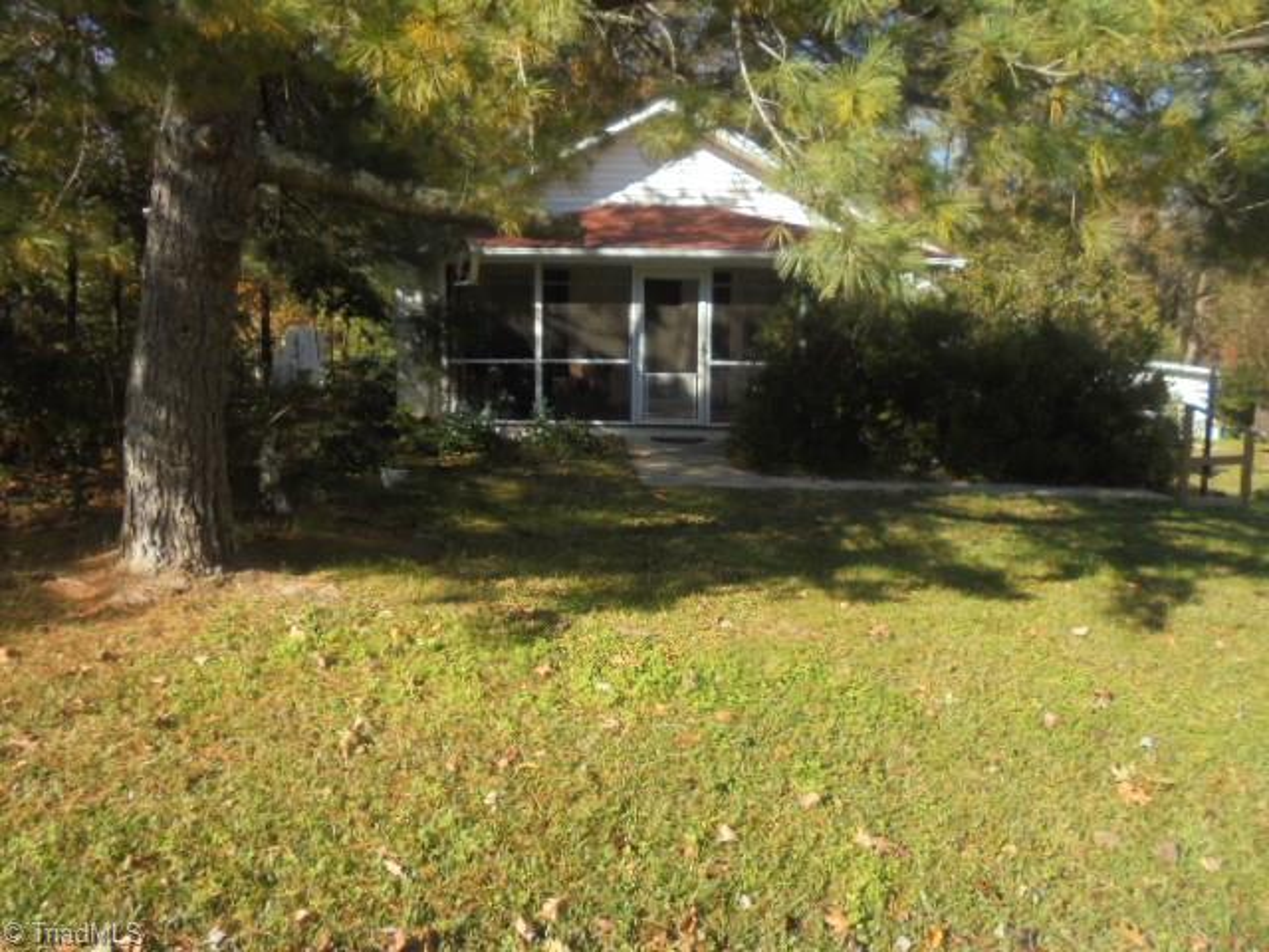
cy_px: 476
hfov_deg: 67.3
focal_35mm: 26
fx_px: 953
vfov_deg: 53.1
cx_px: 634
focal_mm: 4.6
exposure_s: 1/400
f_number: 3.5
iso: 100
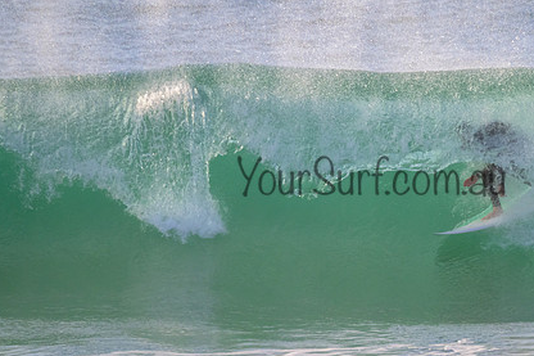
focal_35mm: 1116
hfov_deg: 1.8
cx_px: 370
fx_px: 16547
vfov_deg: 1.2
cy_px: 165
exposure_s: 1/1600
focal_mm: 800
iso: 1600
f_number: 11
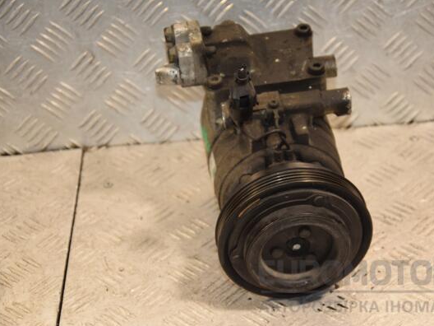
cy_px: 163
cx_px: 243
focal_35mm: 95
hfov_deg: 20.6
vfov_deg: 15.6
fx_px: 1191
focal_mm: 58
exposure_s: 1/160
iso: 800
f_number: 5
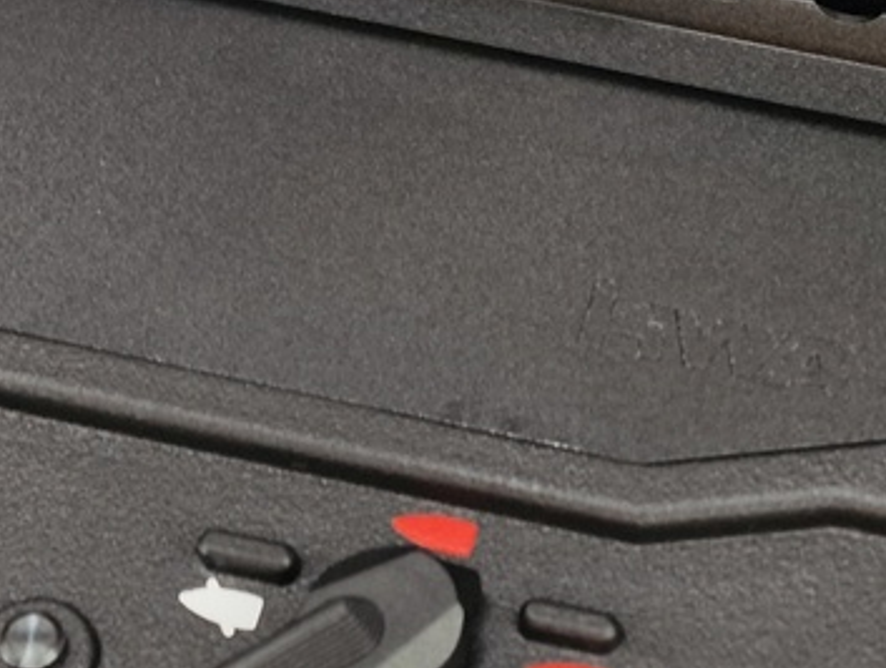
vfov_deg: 5.1
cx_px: 449
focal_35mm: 289
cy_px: 678
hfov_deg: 6.8
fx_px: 7410
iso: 789
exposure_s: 1/17.1
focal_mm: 22.48
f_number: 2.67
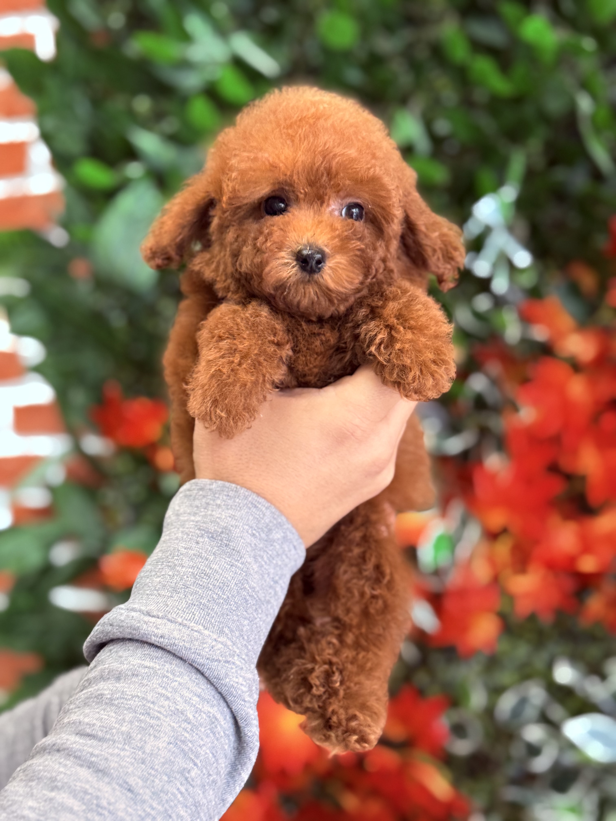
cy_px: 410
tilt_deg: -1.2
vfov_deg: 39.7
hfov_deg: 30.3
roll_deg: +0.7
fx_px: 1139
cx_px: 308
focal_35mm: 48
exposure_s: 1/47
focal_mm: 6.76
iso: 250
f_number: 1.78
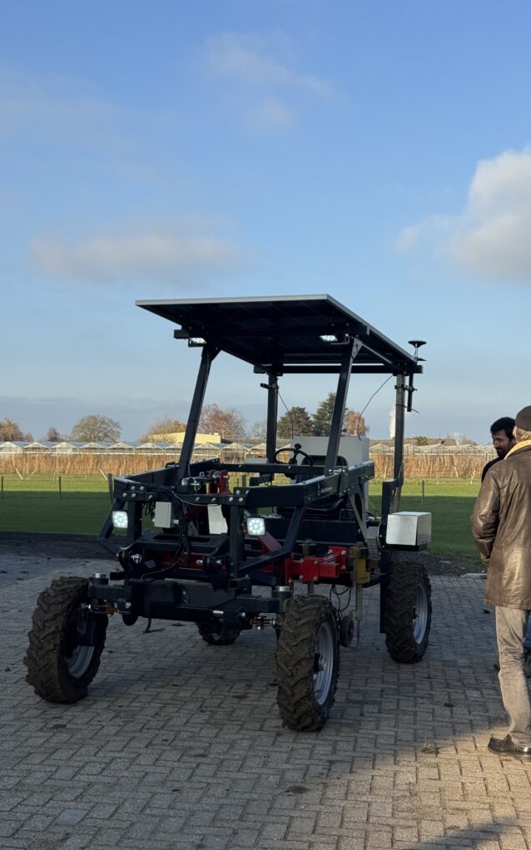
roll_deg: +0.4
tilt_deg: +2.7
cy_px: 425
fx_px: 1182
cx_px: 227
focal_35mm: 51
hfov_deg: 25.3
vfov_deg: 39.6
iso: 64
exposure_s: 1/3096
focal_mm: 6.76
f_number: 1.78
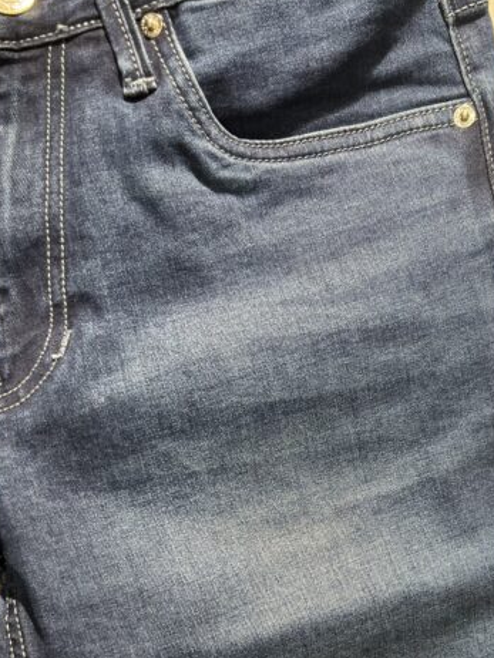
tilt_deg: -5.3
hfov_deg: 32.1
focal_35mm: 45
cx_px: 300
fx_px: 855
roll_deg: -1.3
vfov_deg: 41.3
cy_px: 461
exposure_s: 1/50
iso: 80
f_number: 1.5
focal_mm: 5.7
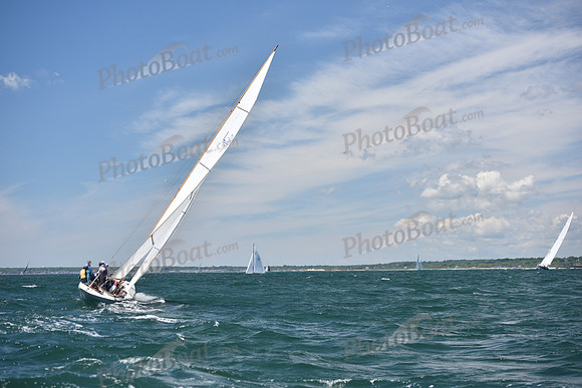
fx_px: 1132
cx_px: 291
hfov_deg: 28.8
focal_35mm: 70
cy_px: 194
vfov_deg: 19.5
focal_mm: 70
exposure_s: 1/1000
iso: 200
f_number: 4
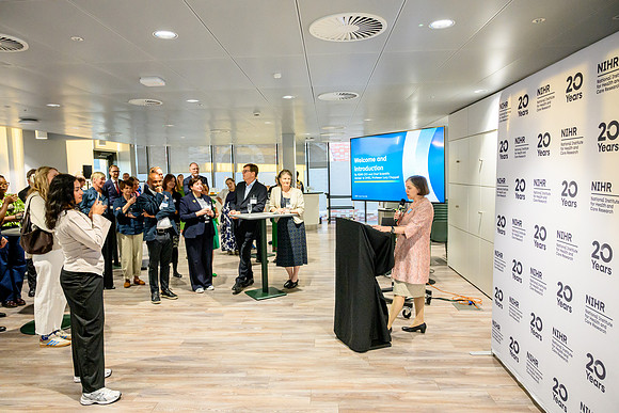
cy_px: 207
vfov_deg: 52.7
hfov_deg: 73.1
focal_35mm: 24
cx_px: 309
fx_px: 417
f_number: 5
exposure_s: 1/200
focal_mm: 24
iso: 6400
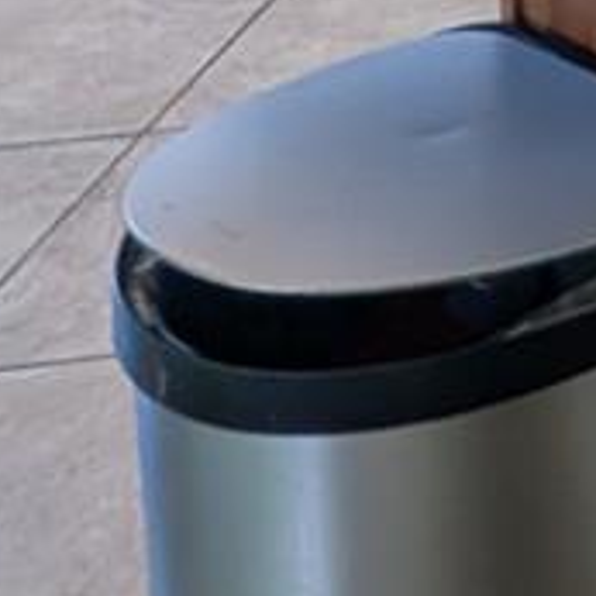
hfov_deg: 11.7
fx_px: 1792
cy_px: -808
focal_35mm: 92
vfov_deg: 13.8
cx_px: 1724
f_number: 1.7
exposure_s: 1/60
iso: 97
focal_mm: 2.02
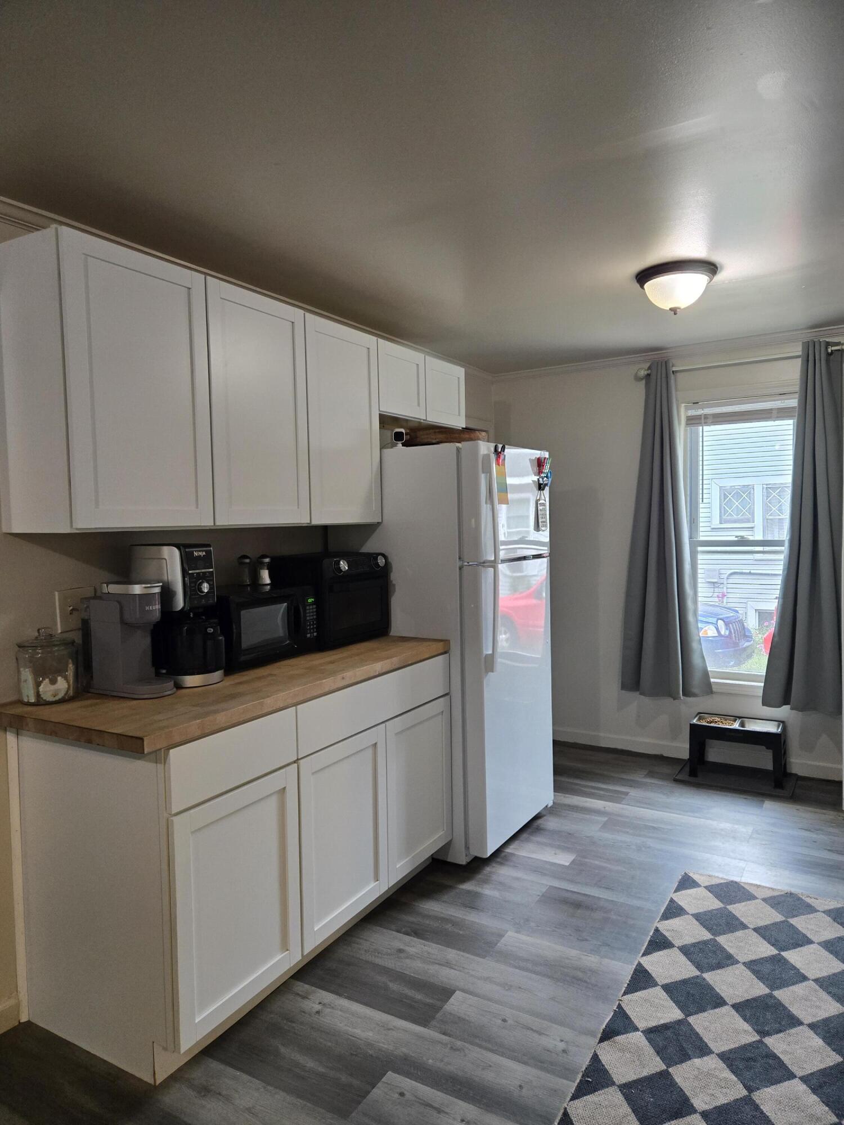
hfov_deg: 58.9
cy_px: 562
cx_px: 422
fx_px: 748
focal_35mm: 23
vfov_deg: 73.9
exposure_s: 1/120
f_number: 1.8
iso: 500
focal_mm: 5.4
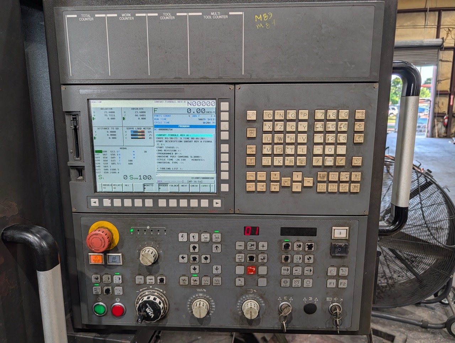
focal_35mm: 24
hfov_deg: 71.5
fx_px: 316
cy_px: 172
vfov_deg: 56.9
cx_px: 228
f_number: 1.68
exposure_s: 1/149
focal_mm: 6.9
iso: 21
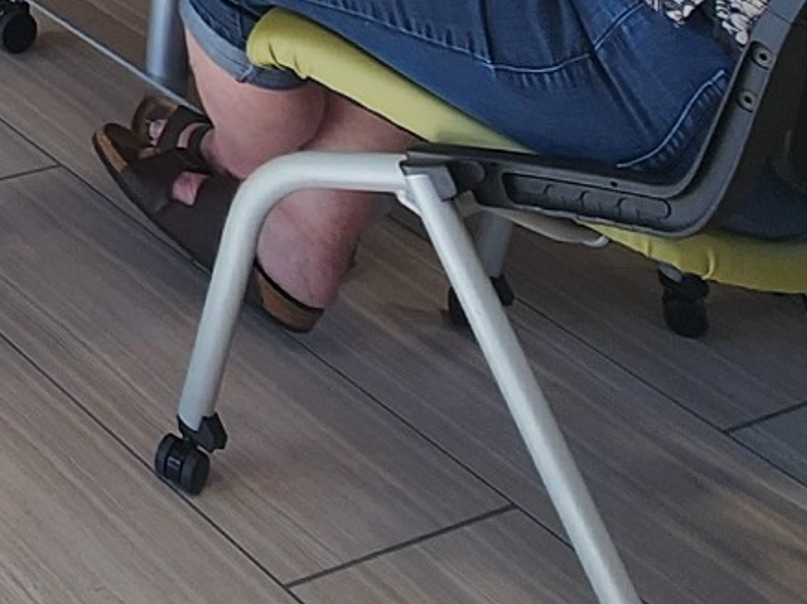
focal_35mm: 76
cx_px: -726
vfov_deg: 14.5
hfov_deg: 18.6
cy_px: -740
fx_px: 1771
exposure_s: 1/120
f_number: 2.2
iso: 50
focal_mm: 2.2
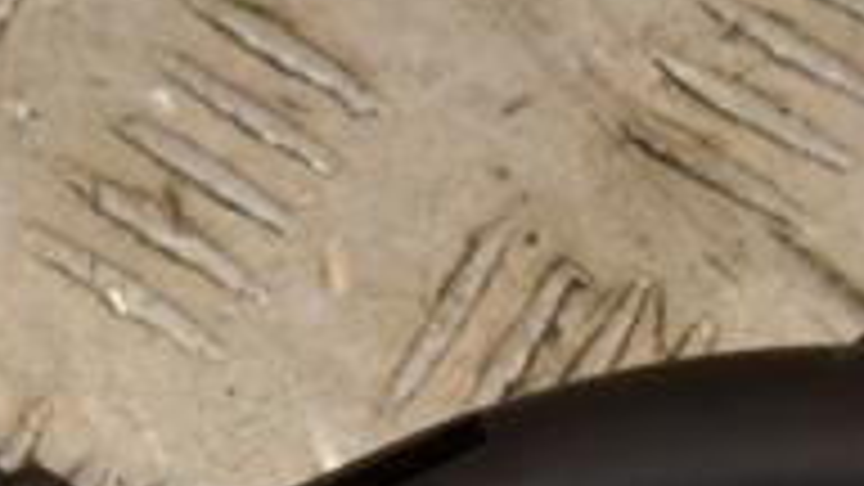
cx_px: 216
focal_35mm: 245
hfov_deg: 8.8
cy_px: 648
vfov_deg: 4.9
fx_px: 5613
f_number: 8
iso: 800
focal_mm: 50
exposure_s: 1/200
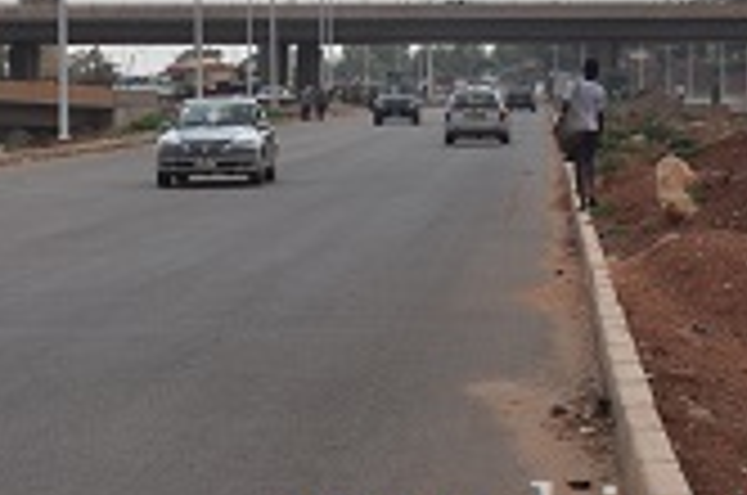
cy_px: 2
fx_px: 3148
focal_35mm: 152
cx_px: 176
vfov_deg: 8.9
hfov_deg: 13.5
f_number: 13
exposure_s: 1/640
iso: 400
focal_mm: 42
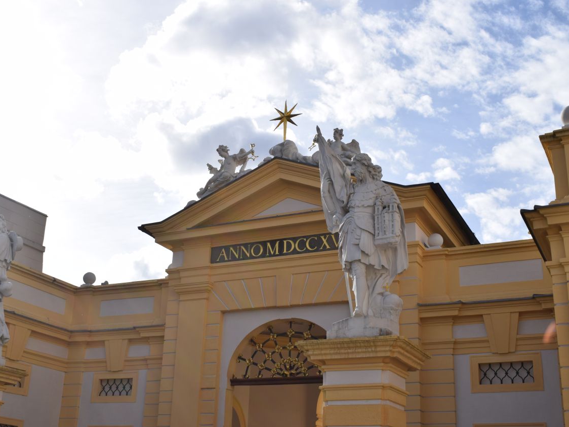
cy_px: 216
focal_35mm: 46
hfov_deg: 41.2
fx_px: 756
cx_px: 276
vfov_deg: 31.5
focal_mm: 28
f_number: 14
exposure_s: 1/200
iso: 100
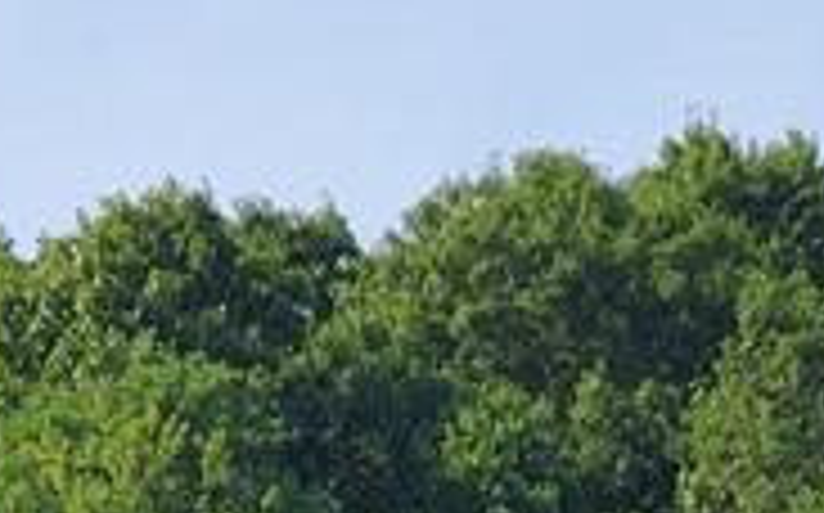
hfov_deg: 6.8
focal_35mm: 309
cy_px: 1390
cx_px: 869
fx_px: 6933
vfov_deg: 4.1
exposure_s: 1/463
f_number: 2.4
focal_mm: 6
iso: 50
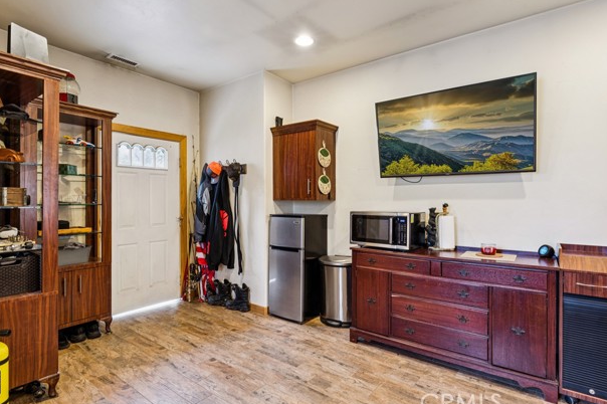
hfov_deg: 88.4
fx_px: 312
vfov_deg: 65.8
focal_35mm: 19
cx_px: 305
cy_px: 203
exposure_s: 2.5
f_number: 13
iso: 100
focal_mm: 17.5
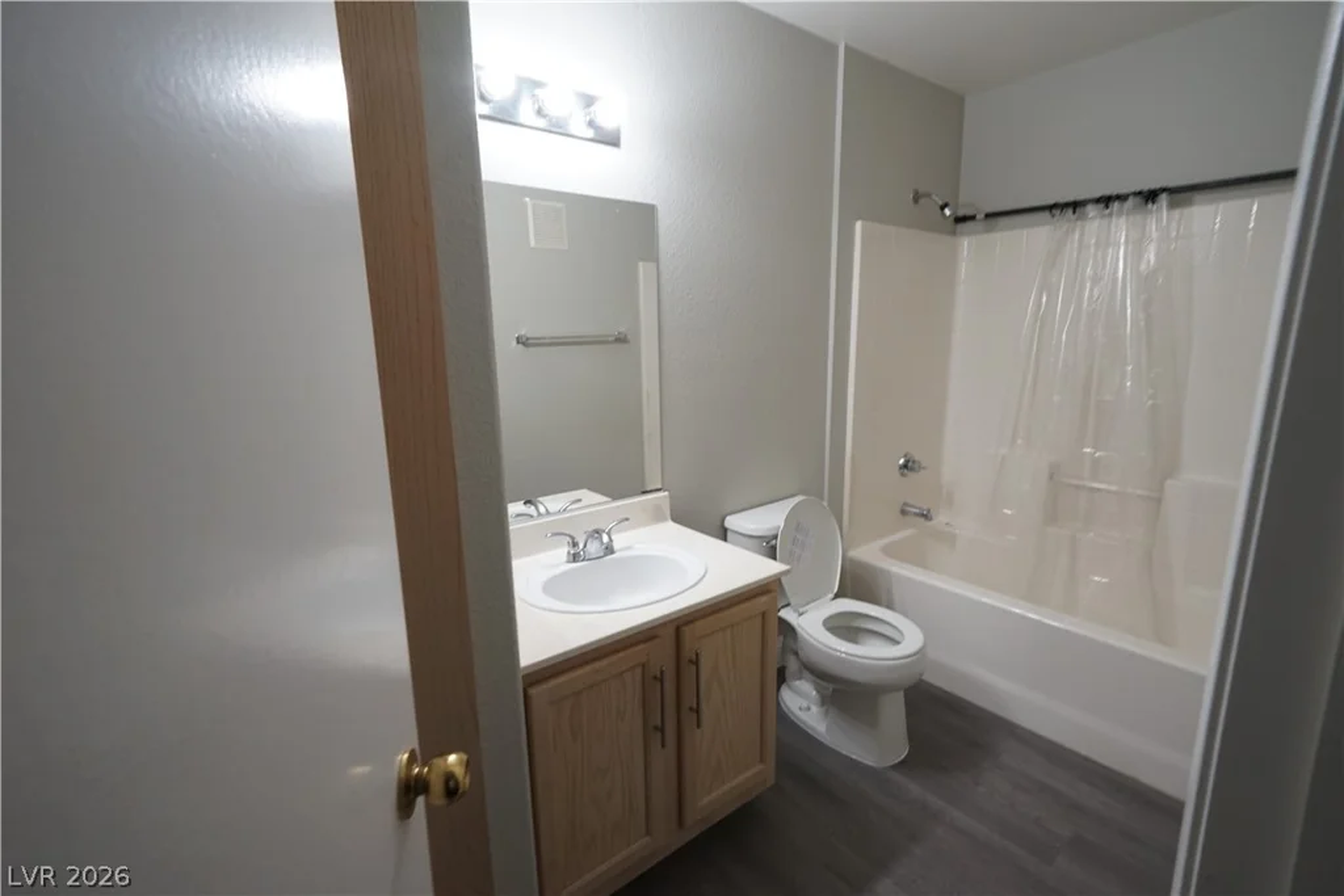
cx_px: 672
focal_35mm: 16
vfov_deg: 73.8
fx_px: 597
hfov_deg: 96.7
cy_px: 448
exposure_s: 1/13
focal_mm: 16
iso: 1000
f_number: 11
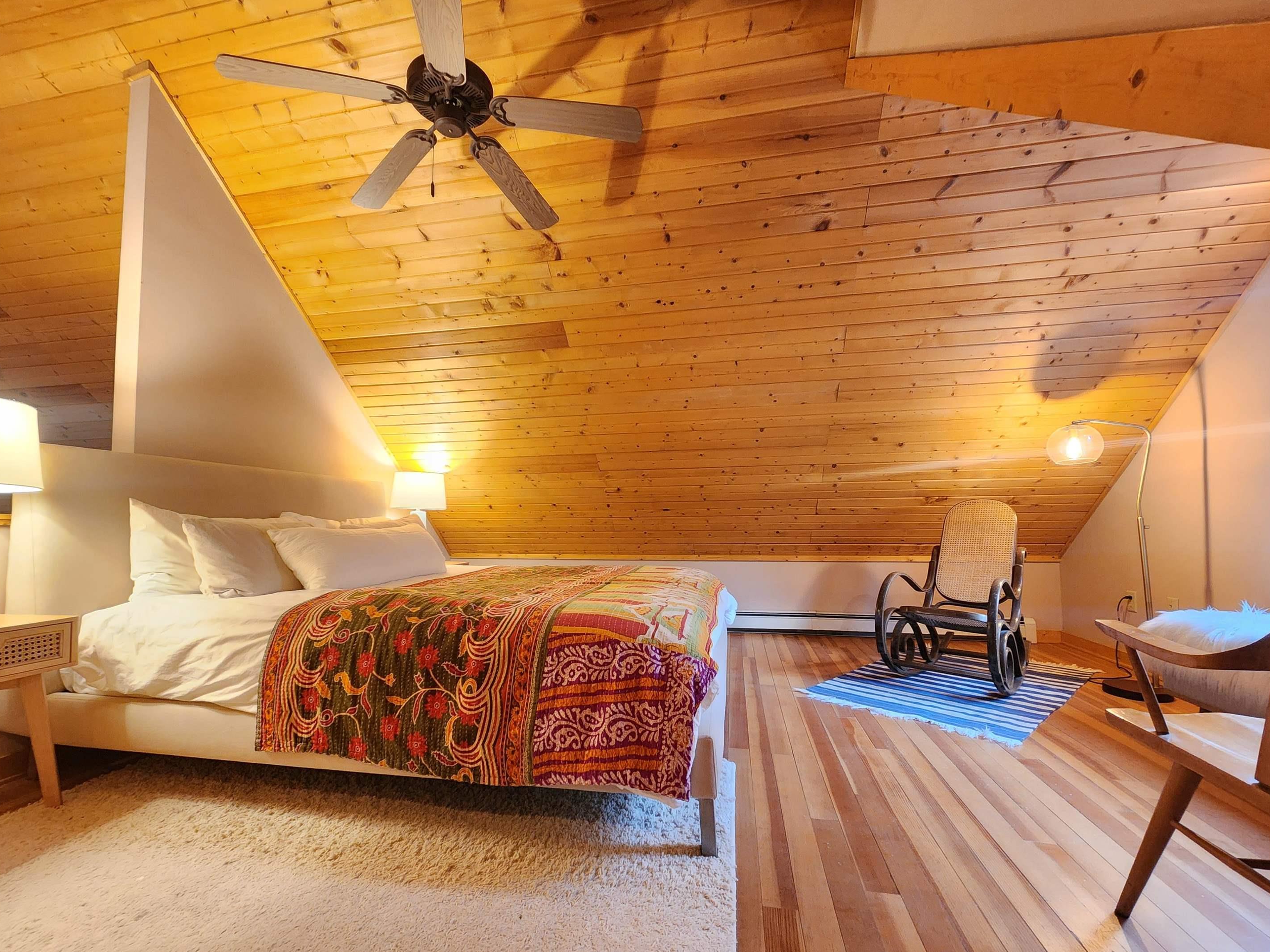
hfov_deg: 102.0
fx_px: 514
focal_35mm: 14
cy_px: 503
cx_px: 613
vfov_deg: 85.6
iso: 640
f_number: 2.2
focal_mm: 2.2
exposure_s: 1/24
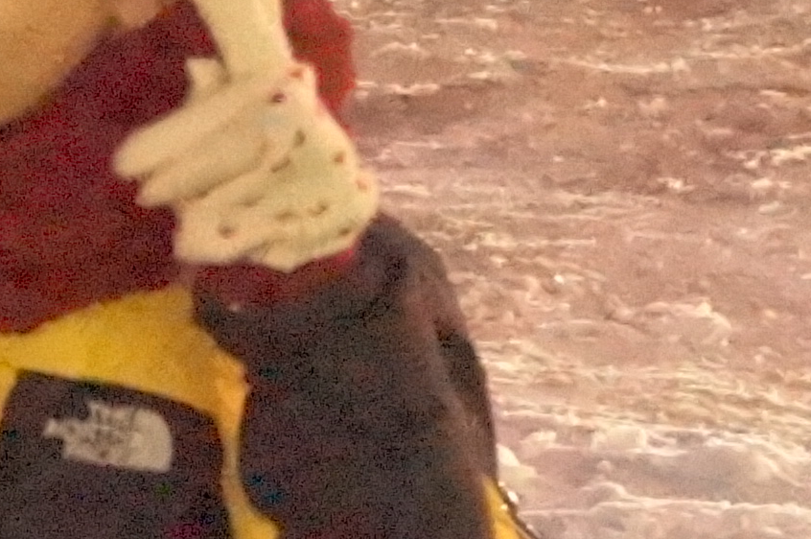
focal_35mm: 244
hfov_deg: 8.2
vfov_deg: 5.5
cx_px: -536
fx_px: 5490
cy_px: -689
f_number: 5.6
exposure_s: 1/100
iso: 16000
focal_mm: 28
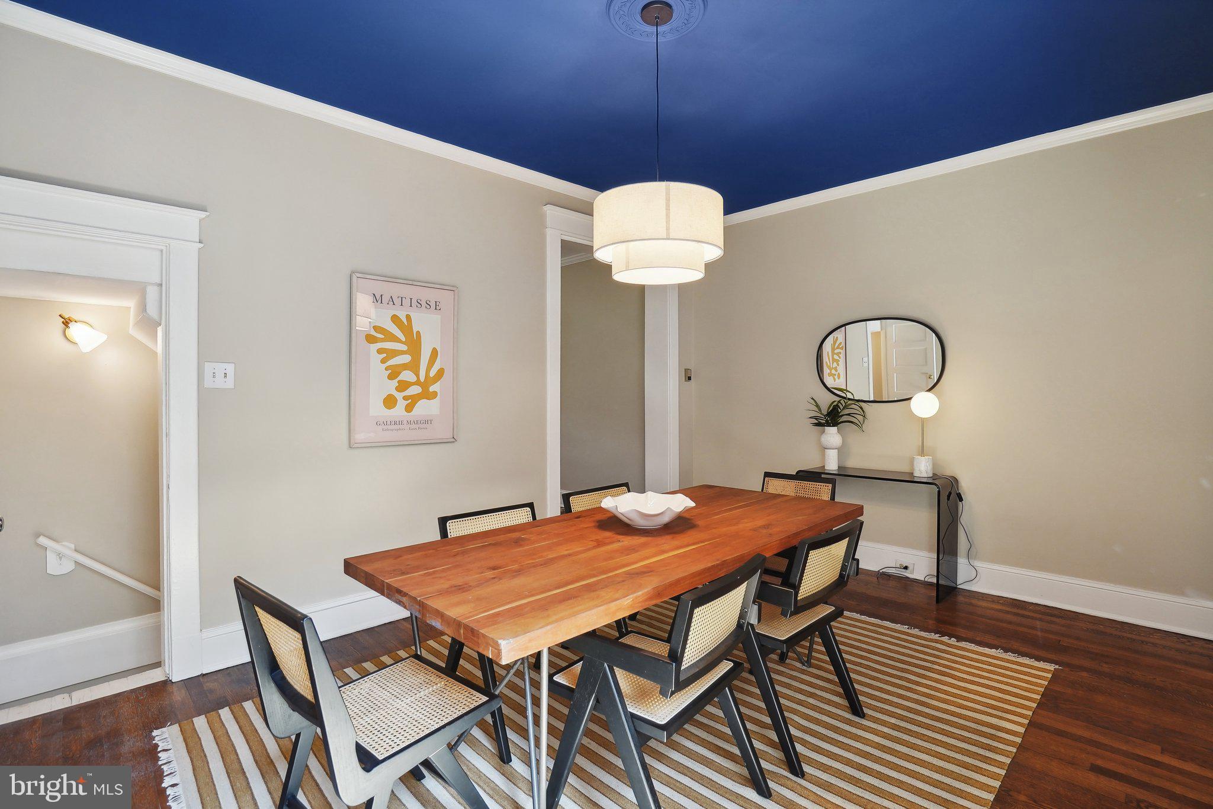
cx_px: 606
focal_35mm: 16
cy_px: 404
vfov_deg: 73.7
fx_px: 539
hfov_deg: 96.7
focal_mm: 16
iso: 640
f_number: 5.6
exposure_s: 1/50
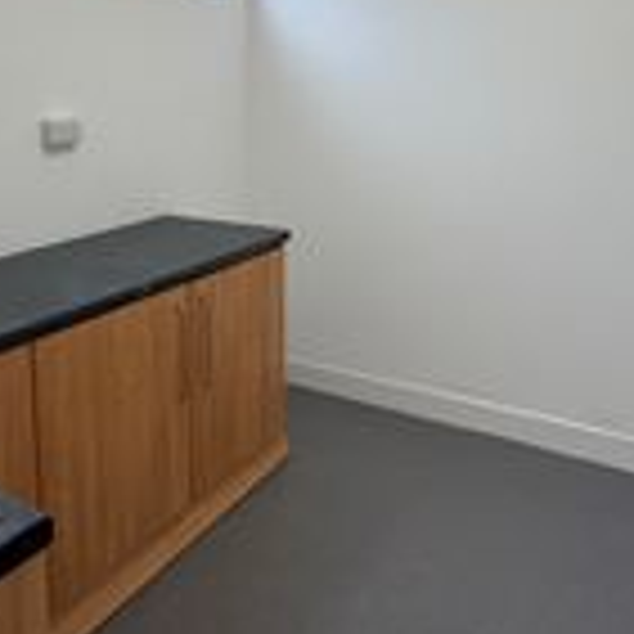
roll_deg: +0.1
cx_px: 252
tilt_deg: -8.1
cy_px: 180
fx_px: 725
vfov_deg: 46.0
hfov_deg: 46.9
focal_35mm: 35
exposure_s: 1/121
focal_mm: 2.22
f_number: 2.2
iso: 125
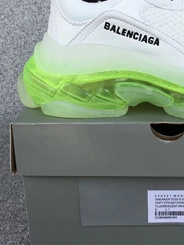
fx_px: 418
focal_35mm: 59
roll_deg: -0.5
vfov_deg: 32.5
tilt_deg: -18.9
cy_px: 90
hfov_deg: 24.1
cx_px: 168
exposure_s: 1/604
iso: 25
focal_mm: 3.3
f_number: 2.4
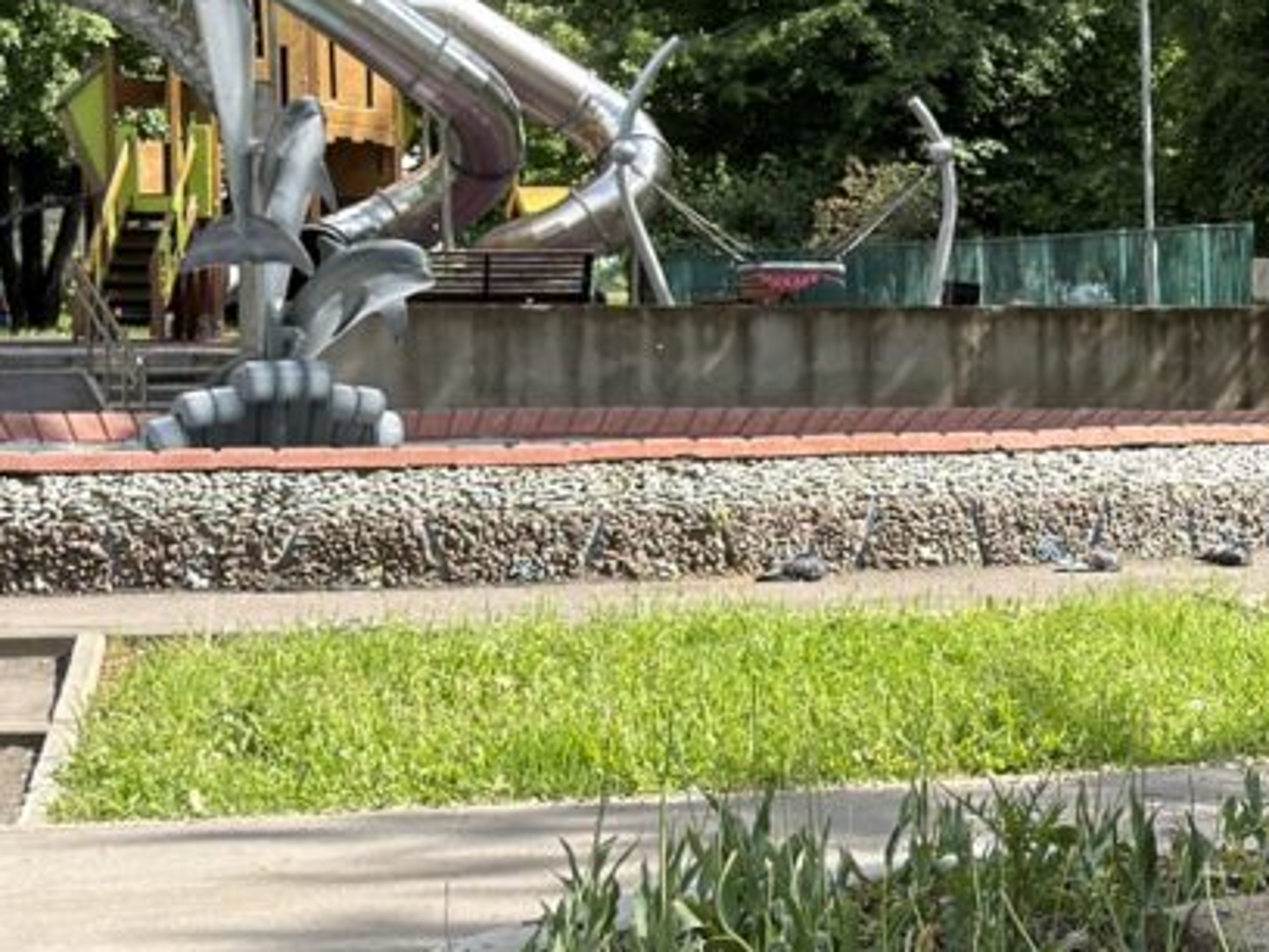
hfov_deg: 17.8
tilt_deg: -2.4
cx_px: 1266
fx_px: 3959
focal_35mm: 108
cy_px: 460
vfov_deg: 13.7
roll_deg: +0.0
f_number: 1.78
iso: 100
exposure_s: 1/1623
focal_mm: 6.76
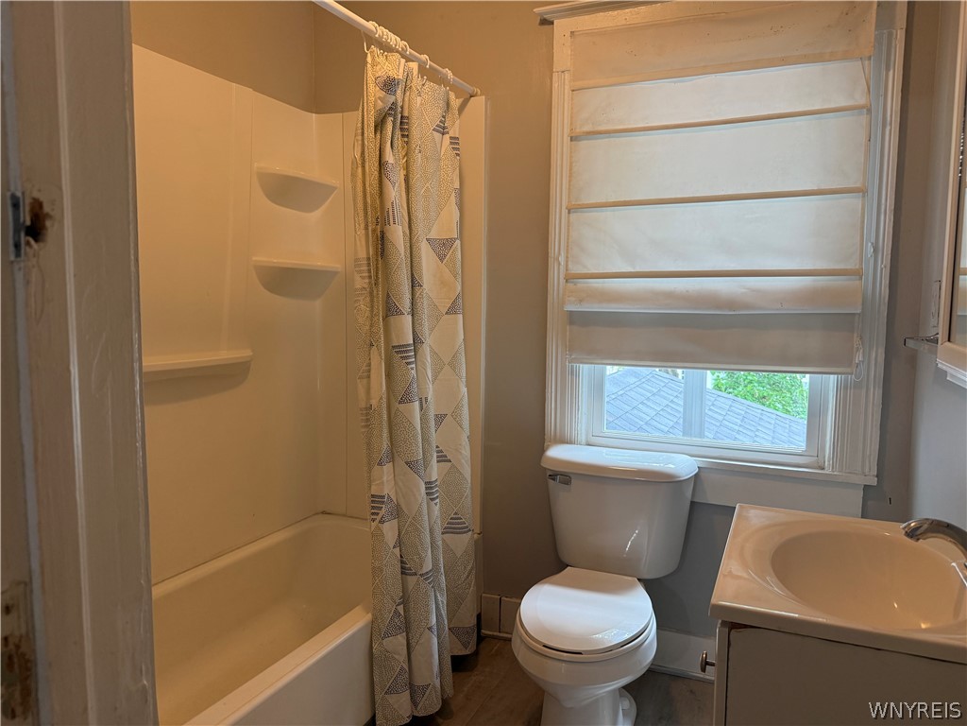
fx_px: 670
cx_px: 484
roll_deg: -0.3
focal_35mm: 24
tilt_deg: -4.3
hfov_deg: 71.6
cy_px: 363
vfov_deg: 56.8
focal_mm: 6.76
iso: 200
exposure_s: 1/60
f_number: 1.78
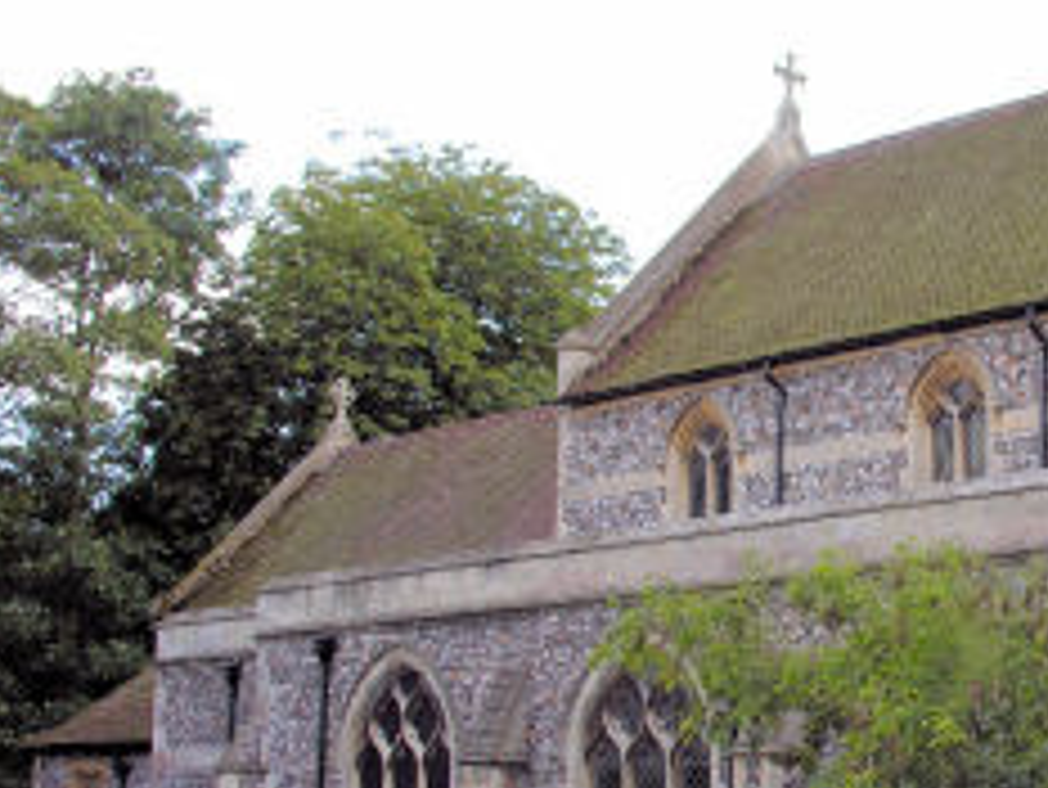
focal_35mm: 69
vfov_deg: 21.2
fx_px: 2090
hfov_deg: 27.3
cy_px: 556
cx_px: 909
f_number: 4
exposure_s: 1/83
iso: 50
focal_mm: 8.9
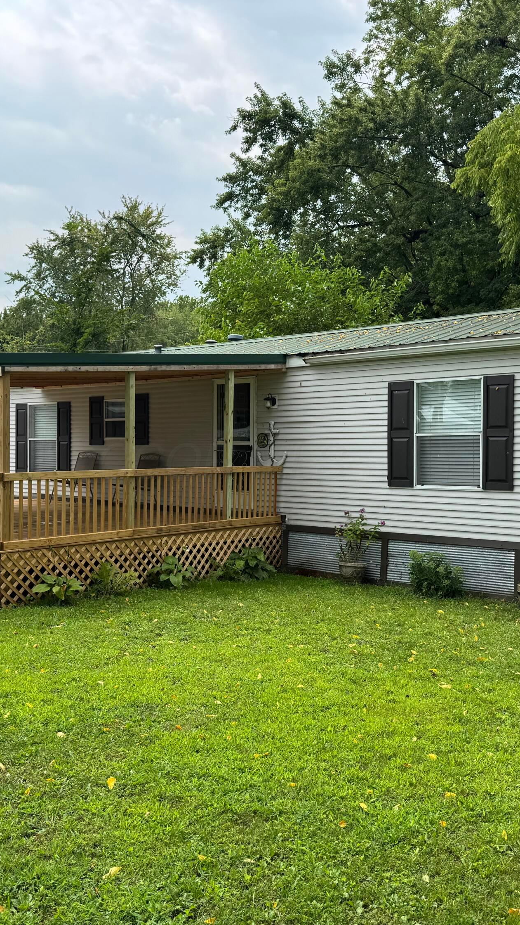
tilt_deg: -2.4
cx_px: 222
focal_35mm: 35
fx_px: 858
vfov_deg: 56.6
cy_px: 461
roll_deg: -2.2
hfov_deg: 33.7
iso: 80
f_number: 1.78
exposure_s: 1/2506
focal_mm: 6.76
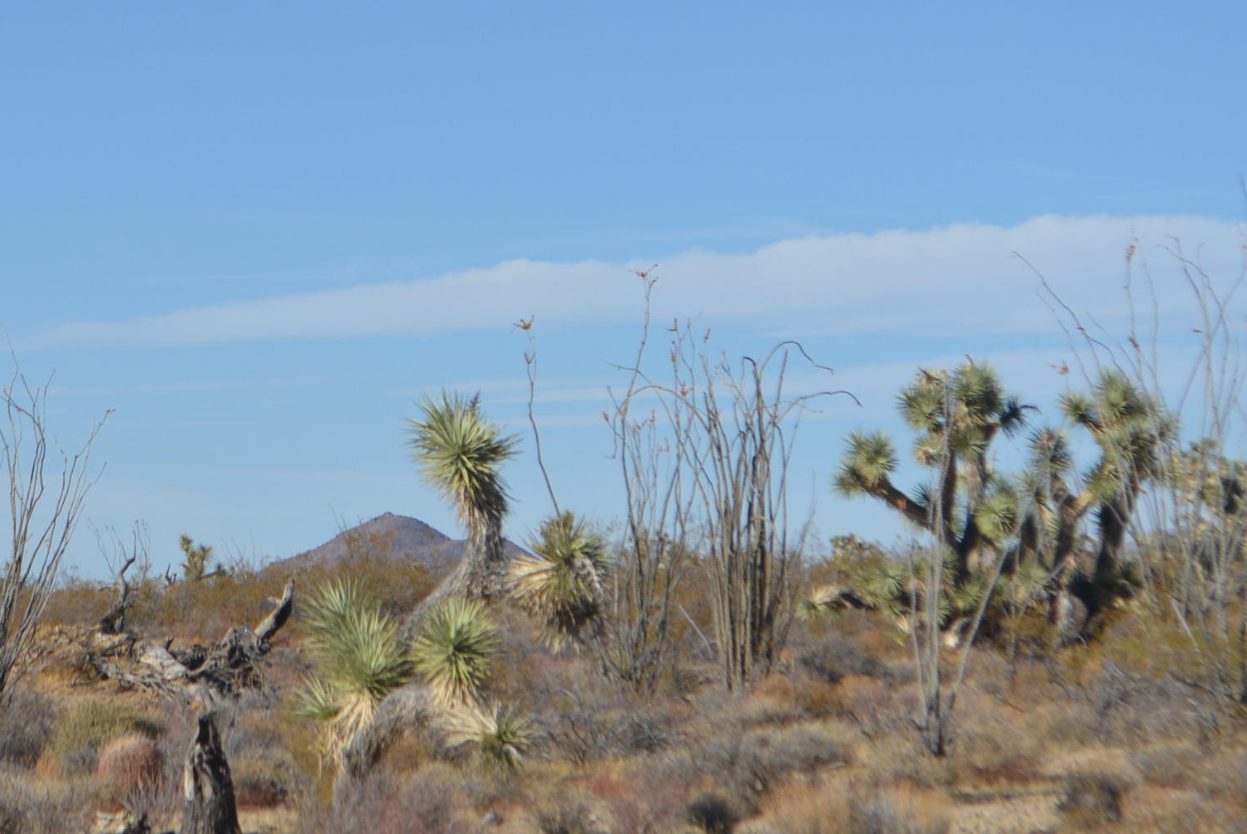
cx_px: 347
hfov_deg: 12.5
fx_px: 5685
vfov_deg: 8.4
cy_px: 391
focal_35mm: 164
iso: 400
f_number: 7.1
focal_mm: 55
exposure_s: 1/2000
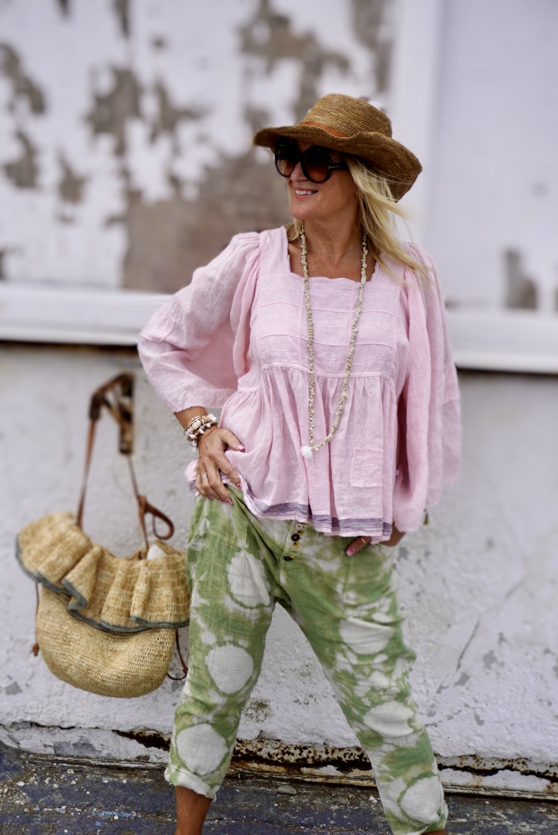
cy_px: 418
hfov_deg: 24.4
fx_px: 1288
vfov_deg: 35.9
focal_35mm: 56
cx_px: 279
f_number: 5.6
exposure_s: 1/1000
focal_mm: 37
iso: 100
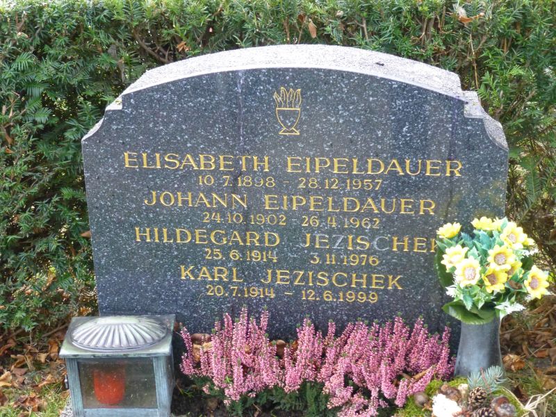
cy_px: 208
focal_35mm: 58
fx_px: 932
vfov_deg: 25.2
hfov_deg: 33.2
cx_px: 278
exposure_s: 1/125
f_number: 4.7
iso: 800
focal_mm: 10.3
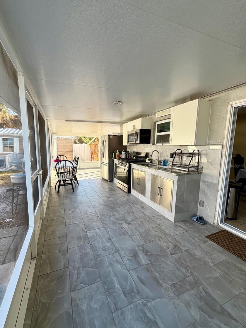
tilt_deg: -8.6
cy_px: 166
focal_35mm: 15
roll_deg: -0.3
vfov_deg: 98.2
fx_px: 142
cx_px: 117
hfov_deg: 81.7
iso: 64
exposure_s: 1/121
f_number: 2.2
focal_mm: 2.22
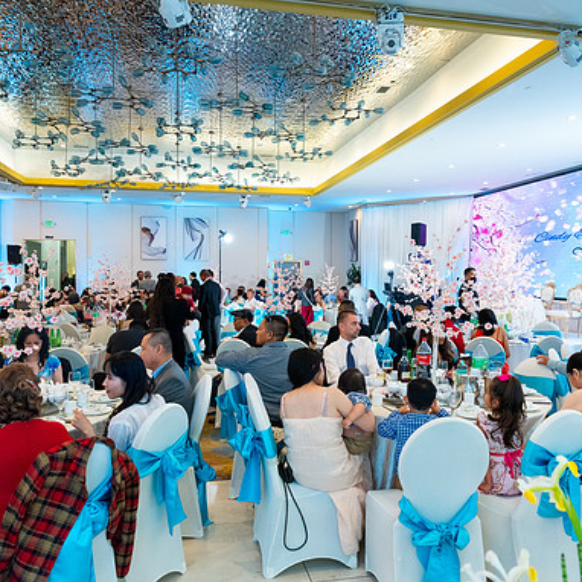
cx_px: 314
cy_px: 289
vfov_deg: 52.5
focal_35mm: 31
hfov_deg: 52.5
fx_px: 590
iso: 3200
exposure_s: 1/160
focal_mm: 24
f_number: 5.6
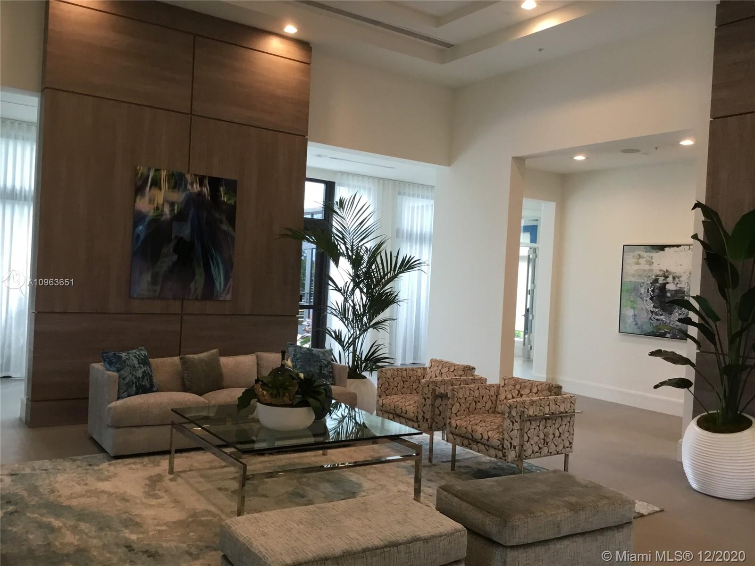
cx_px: 378
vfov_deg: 45.4
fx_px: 676
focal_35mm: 31
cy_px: 283
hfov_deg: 58.4
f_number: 2.4
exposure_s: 1/30
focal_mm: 3.3
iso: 32
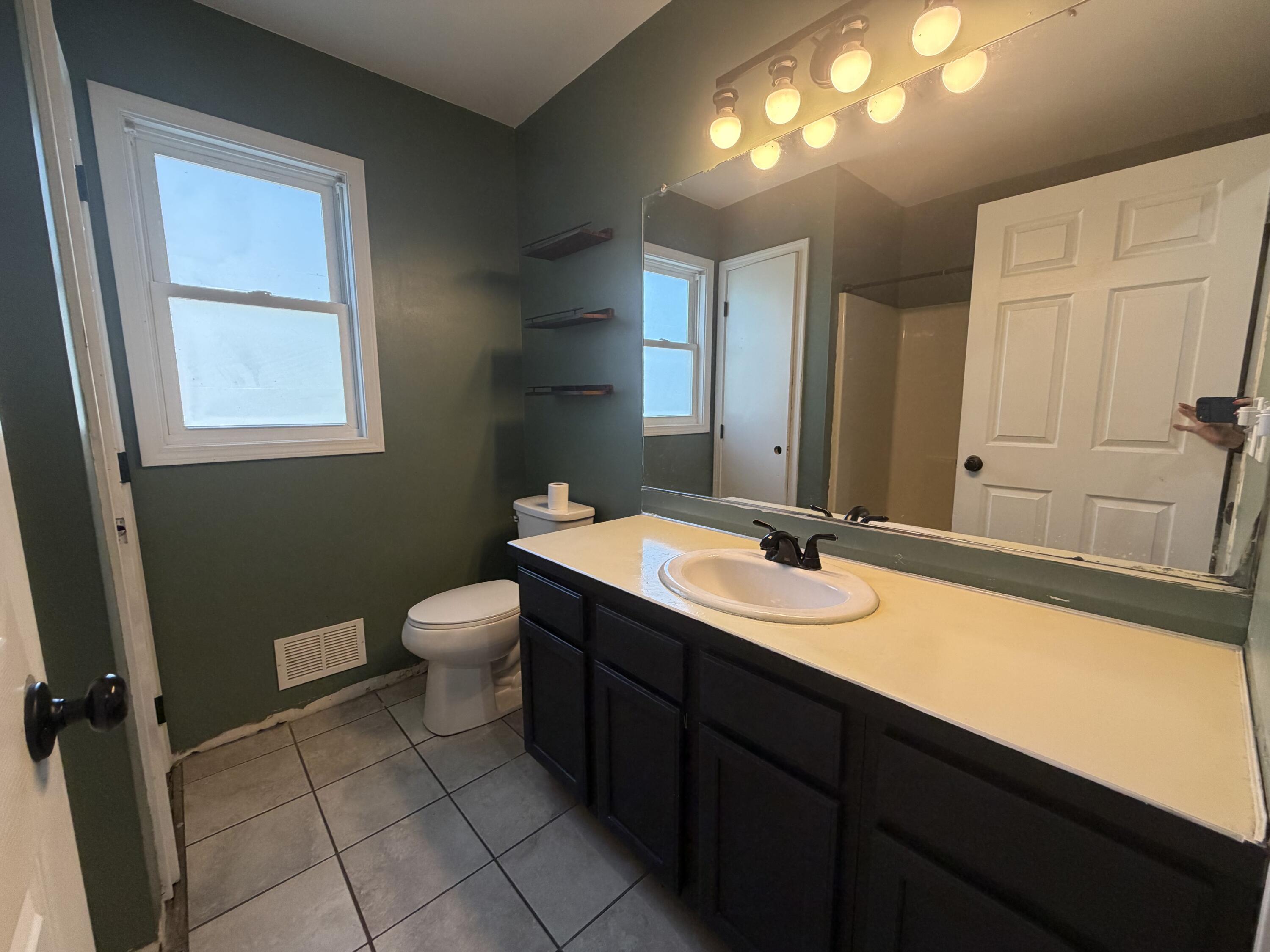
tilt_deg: -8.6
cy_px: 476
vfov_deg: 85.7
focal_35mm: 14
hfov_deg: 102.1
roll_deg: +0.1
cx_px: 635
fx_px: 514
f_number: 2.2
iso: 250
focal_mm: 2.22
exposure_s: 1/120
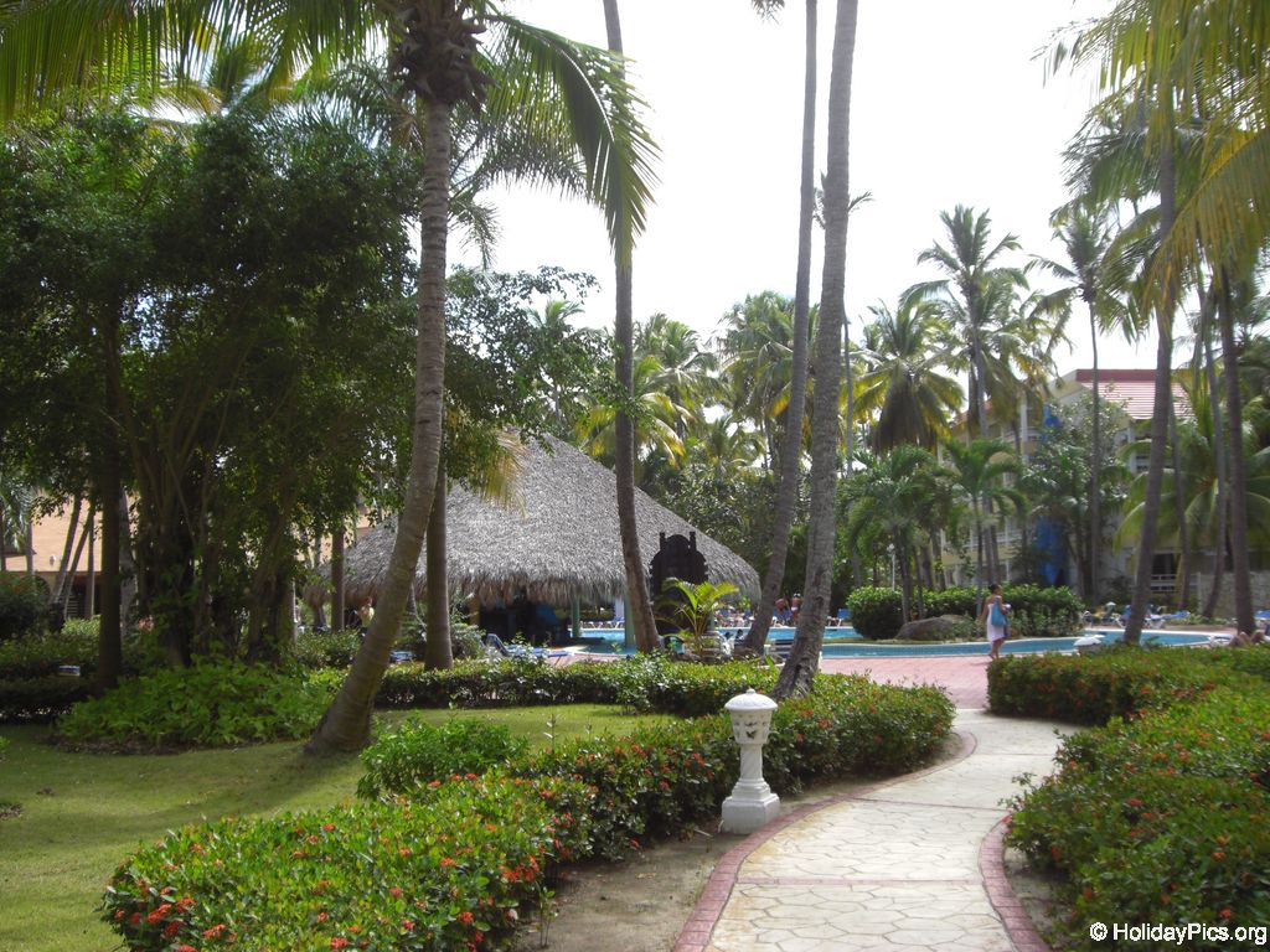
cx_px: 635
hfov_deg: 49.0
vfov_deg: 37.7
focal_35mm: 38
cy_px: 476
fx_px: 1394
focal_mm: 6.2
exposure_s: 1/500
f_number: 2.7
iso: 64
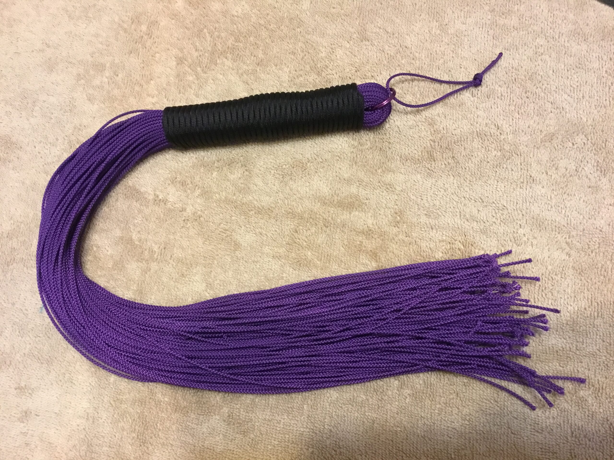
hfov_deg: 58.4
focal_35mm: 31
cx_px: 307
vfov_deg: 45.4
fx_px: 550
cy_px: 230
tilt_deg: -71.1
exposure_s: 1/30
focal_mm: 3.3
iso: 200
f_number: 2.4
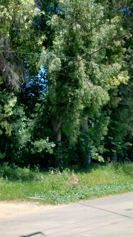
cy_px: 107
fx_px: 264
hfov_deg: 26.8
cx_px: 1
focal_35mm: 42
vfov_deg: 48.3
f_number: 1.7
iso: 100
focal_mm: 4.71
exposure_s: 1/429
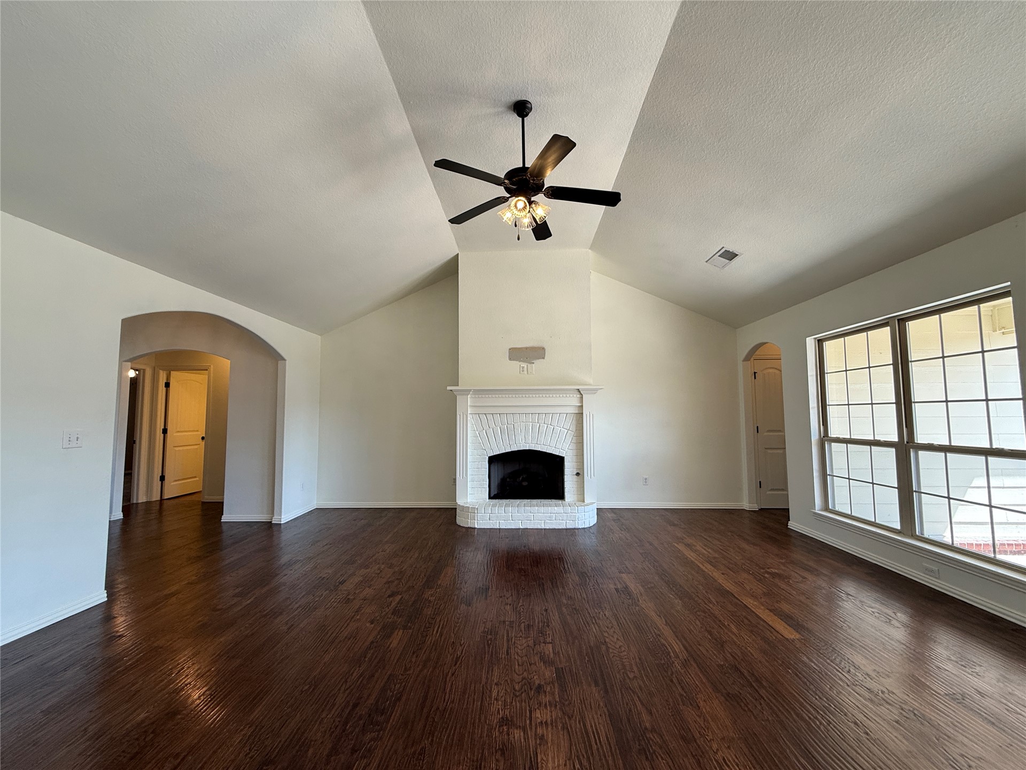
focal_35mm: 14
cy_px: 385
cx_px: 513
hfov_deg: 102.1
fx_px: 415
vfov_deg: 85.7
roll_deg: +0.0
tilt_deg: +3.9
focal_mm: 2.22
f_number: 2.2
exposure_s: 1/120
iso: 80
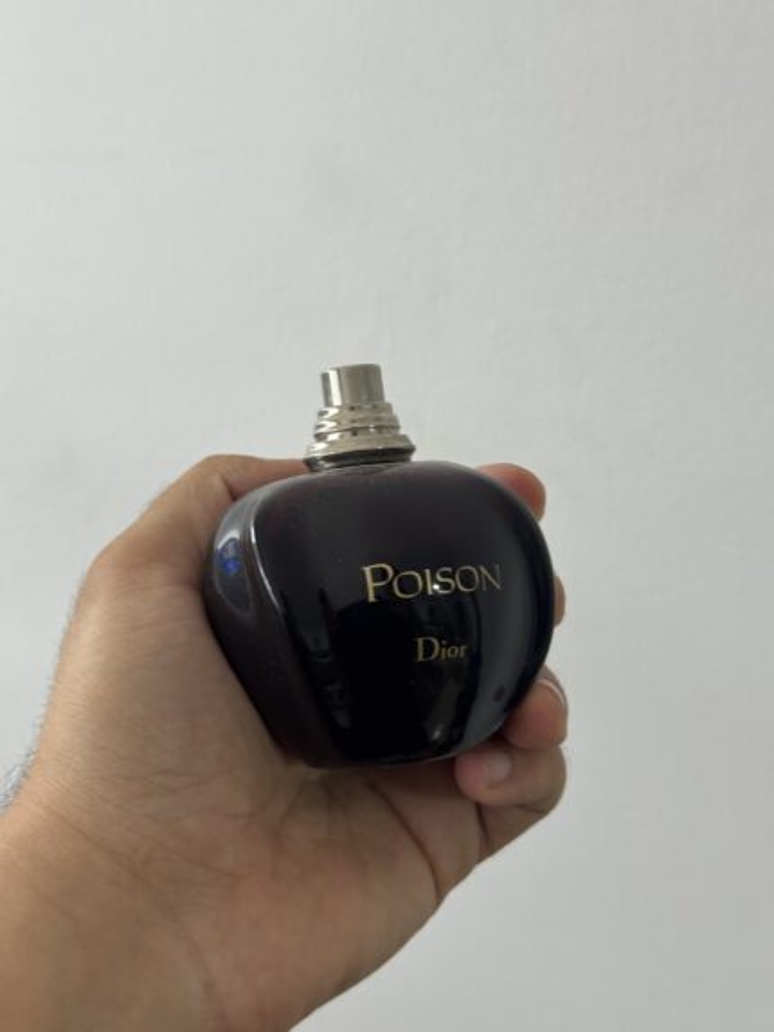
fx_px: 1430
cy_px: 516
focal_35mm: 48
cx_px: 387
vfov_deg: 39.6
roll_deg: +1.4
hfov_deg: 30.3
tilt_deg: -22.2
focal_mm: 6.76
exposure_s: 1/50
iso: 80
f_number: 1.78
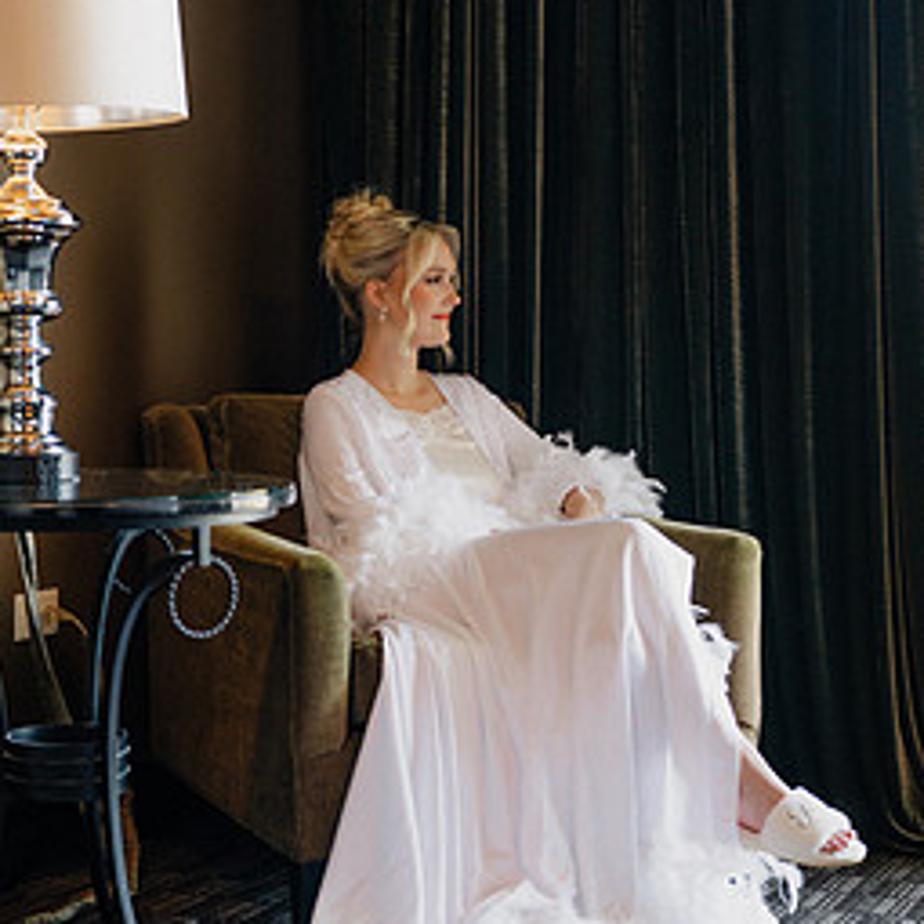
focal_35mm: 75
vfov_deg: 23.1
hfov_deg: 23.1
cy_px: 442
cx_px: 478
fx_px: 2265
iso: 640
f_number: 2.5
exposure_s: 1/250
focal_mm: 50
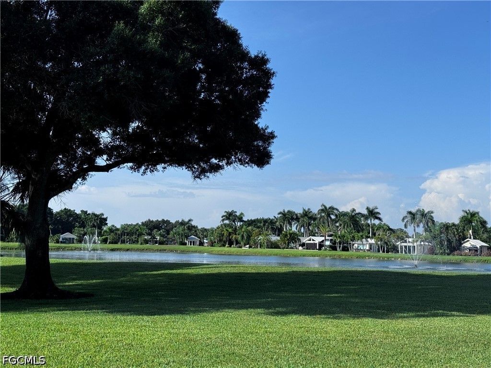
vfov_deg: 30.3
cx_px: 246
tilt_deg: +4.6
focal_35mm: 48
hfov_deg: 39.7
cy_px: 184
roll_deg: -1.1
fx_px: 681
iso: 64
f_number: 1.78
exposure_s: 1/3817
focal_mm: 6.76
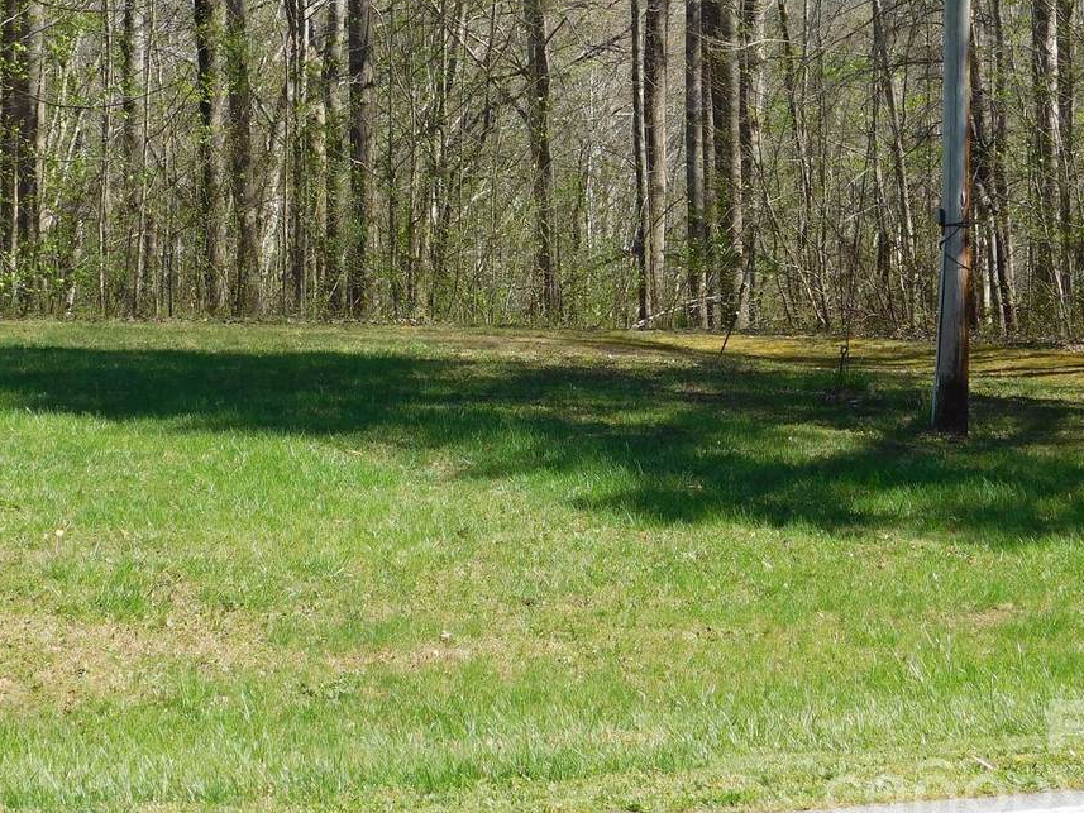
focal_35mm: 106
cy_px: 248
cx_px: 491
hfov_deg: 18.5
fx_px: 3320
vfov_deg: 13.9
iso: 125
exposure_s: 1/400
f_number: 4.3
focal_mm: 12.6
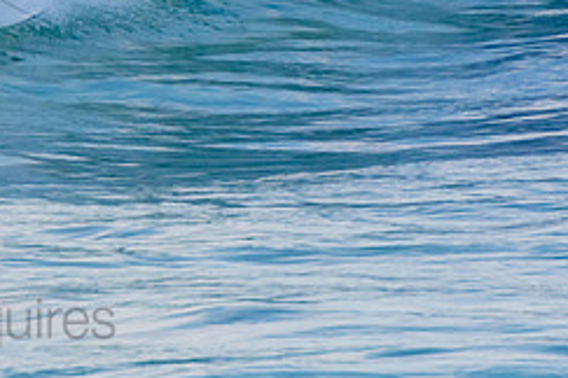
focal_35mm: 1483
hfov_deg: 1.4
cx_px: -65
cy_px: -69
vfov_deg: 0.9
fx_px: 23397
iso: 560
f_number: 5.6
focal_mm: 400
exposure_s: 1/1250
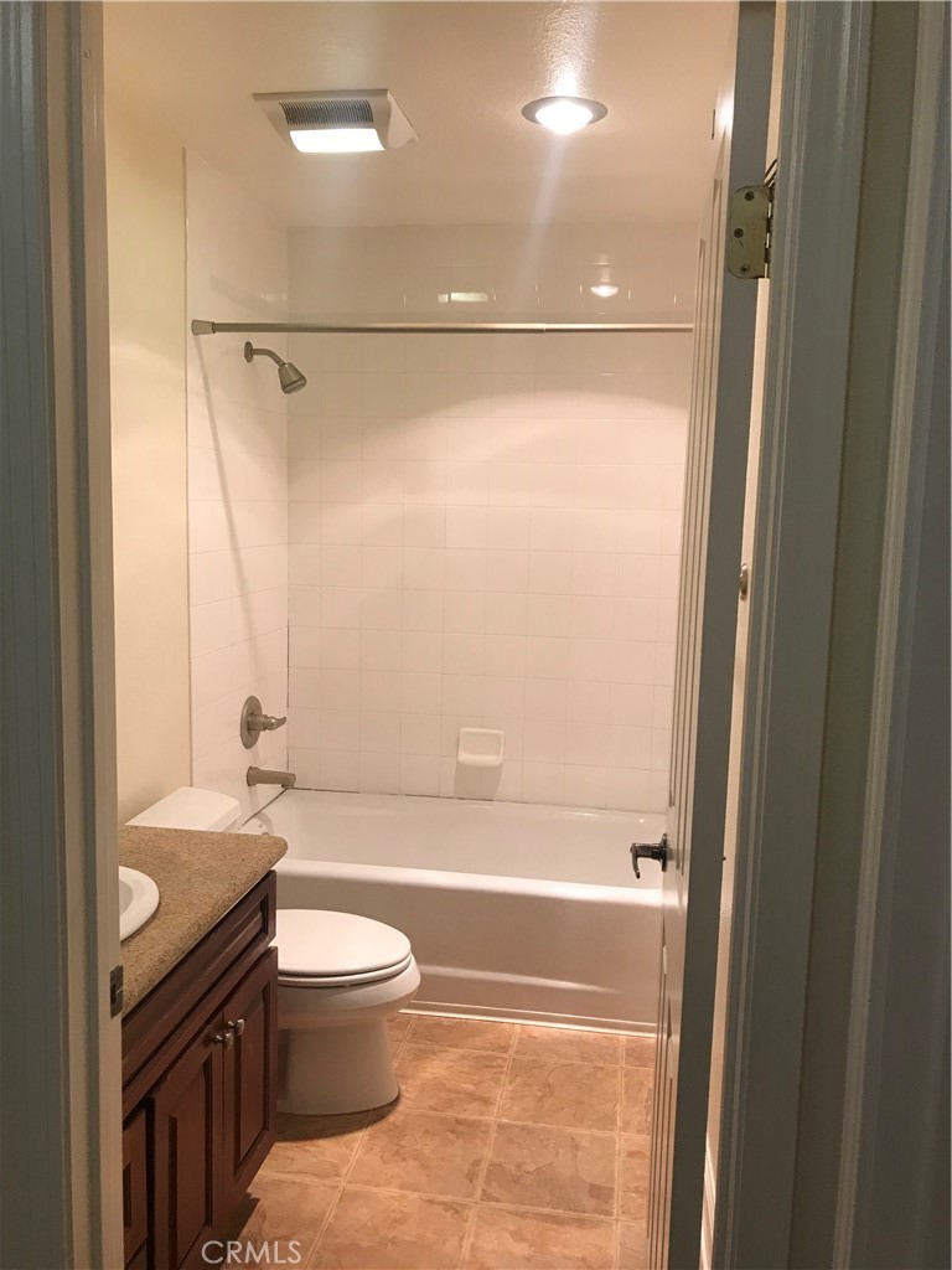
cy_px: 635
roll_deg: -0.9
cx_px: 476
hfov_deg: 49.7
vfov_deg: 63.4
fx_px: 1027
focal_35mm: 28
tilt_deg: -5.8
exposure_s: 1/30
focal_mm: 3.99
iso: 25
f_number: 1.8
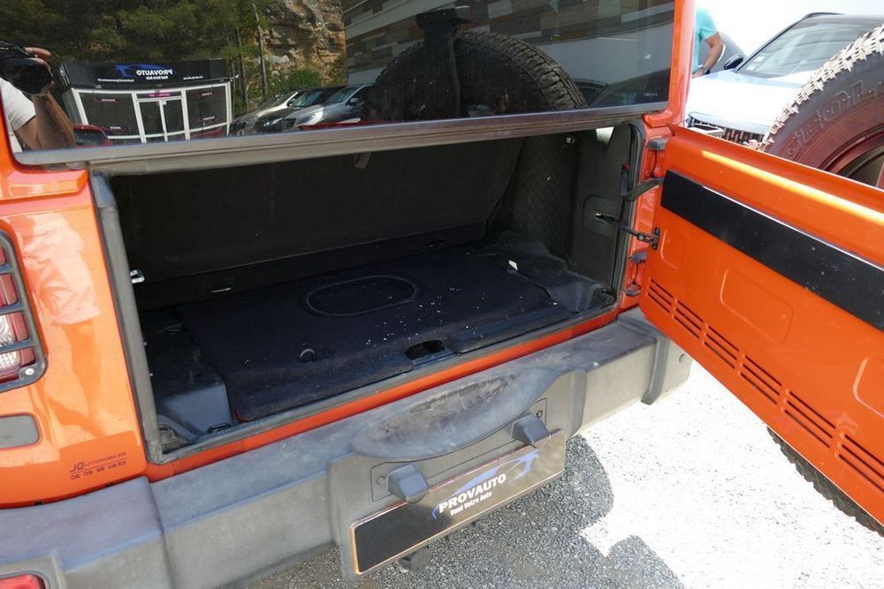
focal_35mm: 25
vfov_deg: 51.3
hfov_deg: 71.5
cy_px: 294
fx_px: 614
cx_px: 442
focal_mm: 9.24
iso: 125
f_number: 2.8
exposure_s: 1/160
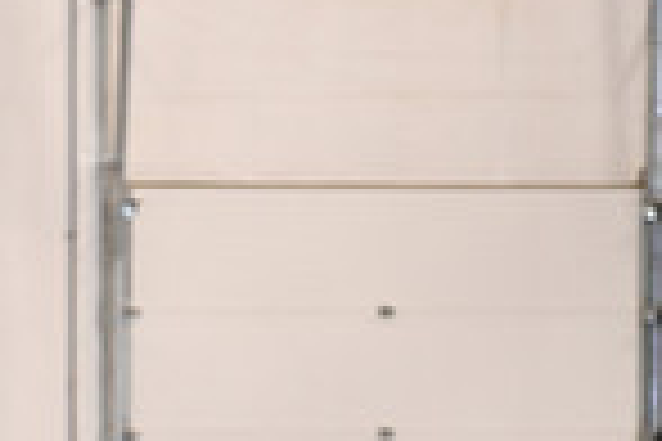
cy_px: 808
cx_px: -639
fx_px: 14526
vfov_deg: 1.7
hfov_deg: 2.6
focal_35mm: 790
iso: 1600
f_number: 2.8
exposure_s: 1/250
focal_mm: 200
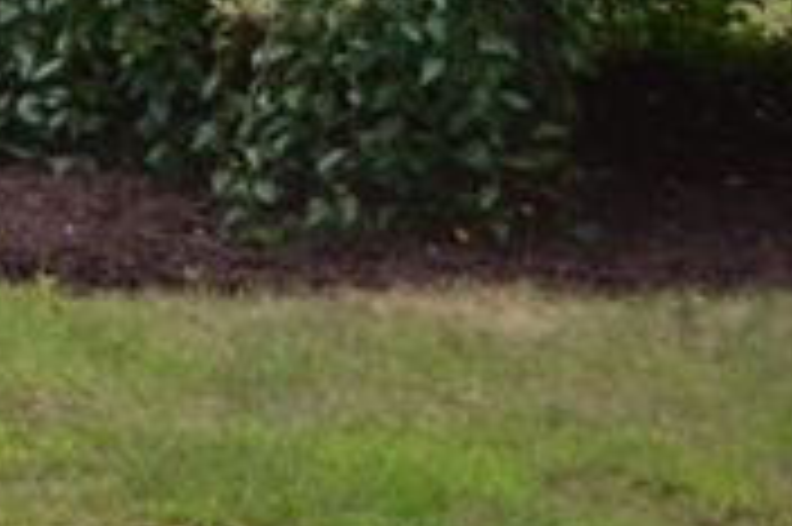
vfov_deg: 7.1
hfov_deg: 10.0
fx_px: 3846
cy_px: -969
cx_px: -1224
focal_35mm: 175
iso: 100
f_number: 4
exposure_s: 1/125
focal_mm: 20
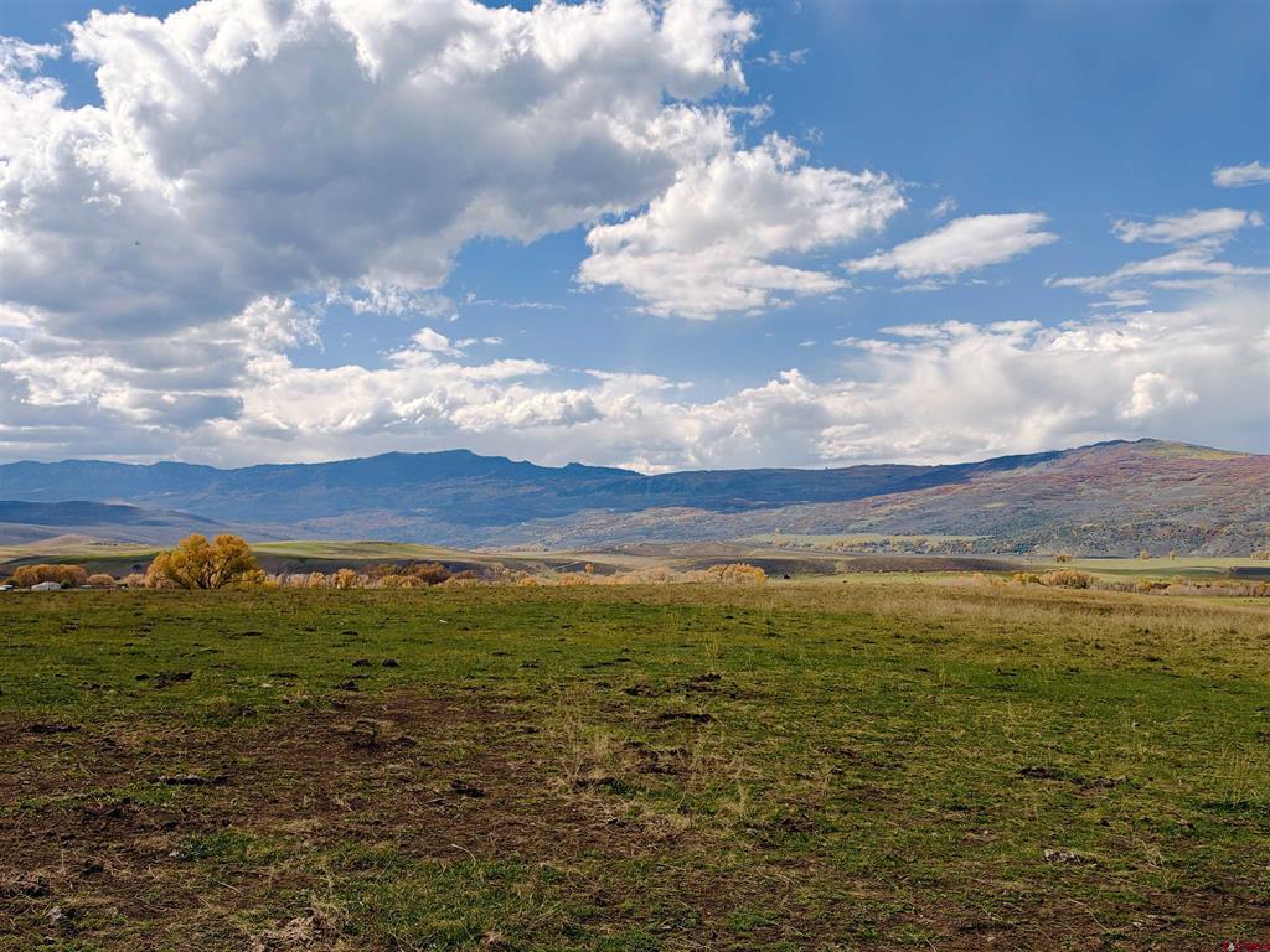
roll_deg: +1.7
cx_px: 635
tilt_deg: +2.4
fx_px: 1247
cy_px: 476
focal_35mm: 34
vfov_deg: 41.8
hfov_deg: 54.0
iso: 64
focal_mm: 6.93
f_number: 1.8
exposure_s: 1/6536
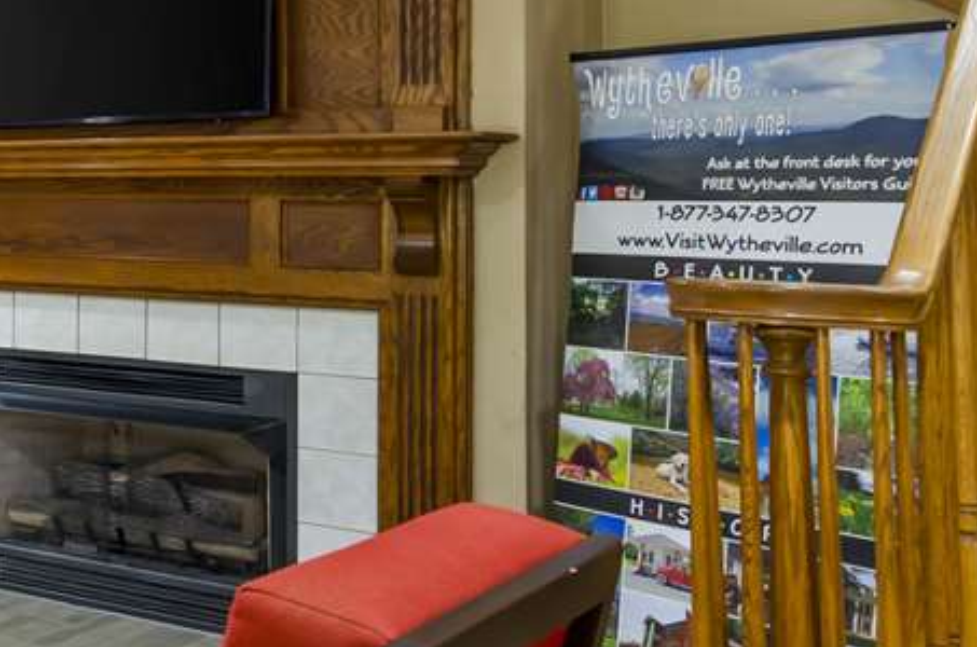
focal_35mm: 55
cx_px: -633
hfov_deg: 24.3
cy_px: 171
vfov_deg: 24.4
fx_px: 1480
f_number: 8
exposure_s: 1/1.25
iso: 200
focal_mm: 11
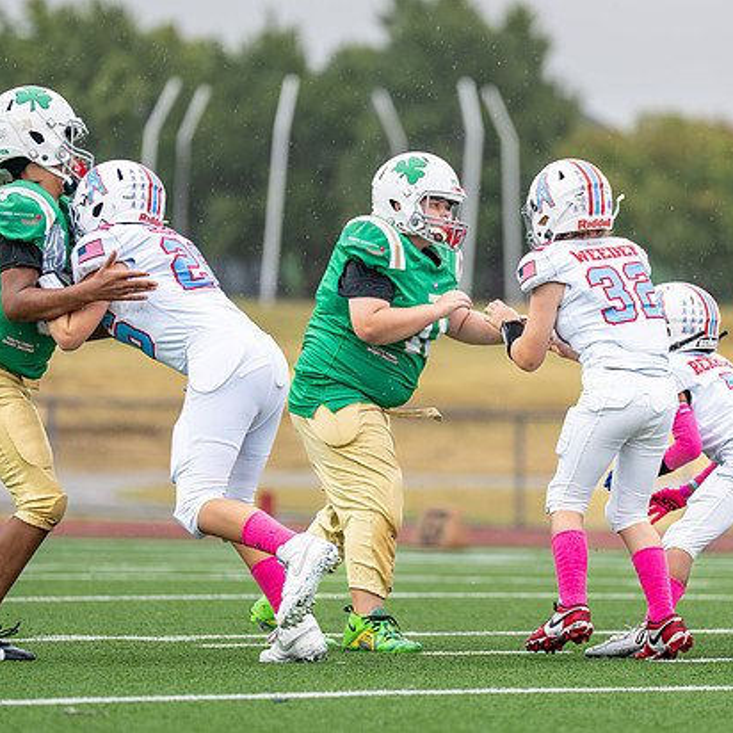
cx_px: 430
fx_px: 9104
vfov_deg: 4.6
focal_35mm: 380
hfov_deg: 4.6
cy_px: 339
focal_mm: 200
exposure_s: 1/1000
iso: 400
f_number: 2.8
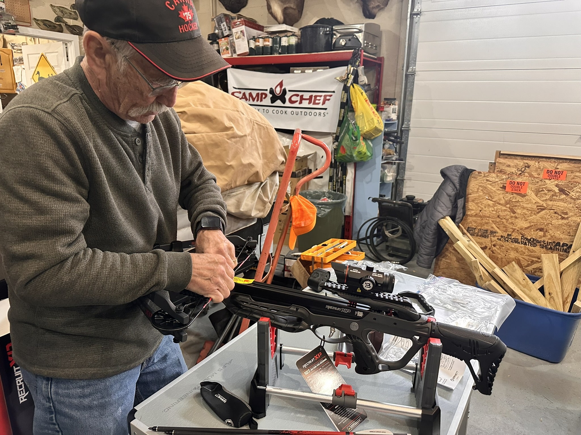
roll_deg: -1.7
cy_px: 218
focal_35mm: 24
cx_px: 290
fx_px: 403
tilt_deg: -14.9
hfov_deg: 71.6
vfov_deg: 56.8
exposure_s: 1/60
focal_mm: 6.86
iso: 400
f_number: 1.78
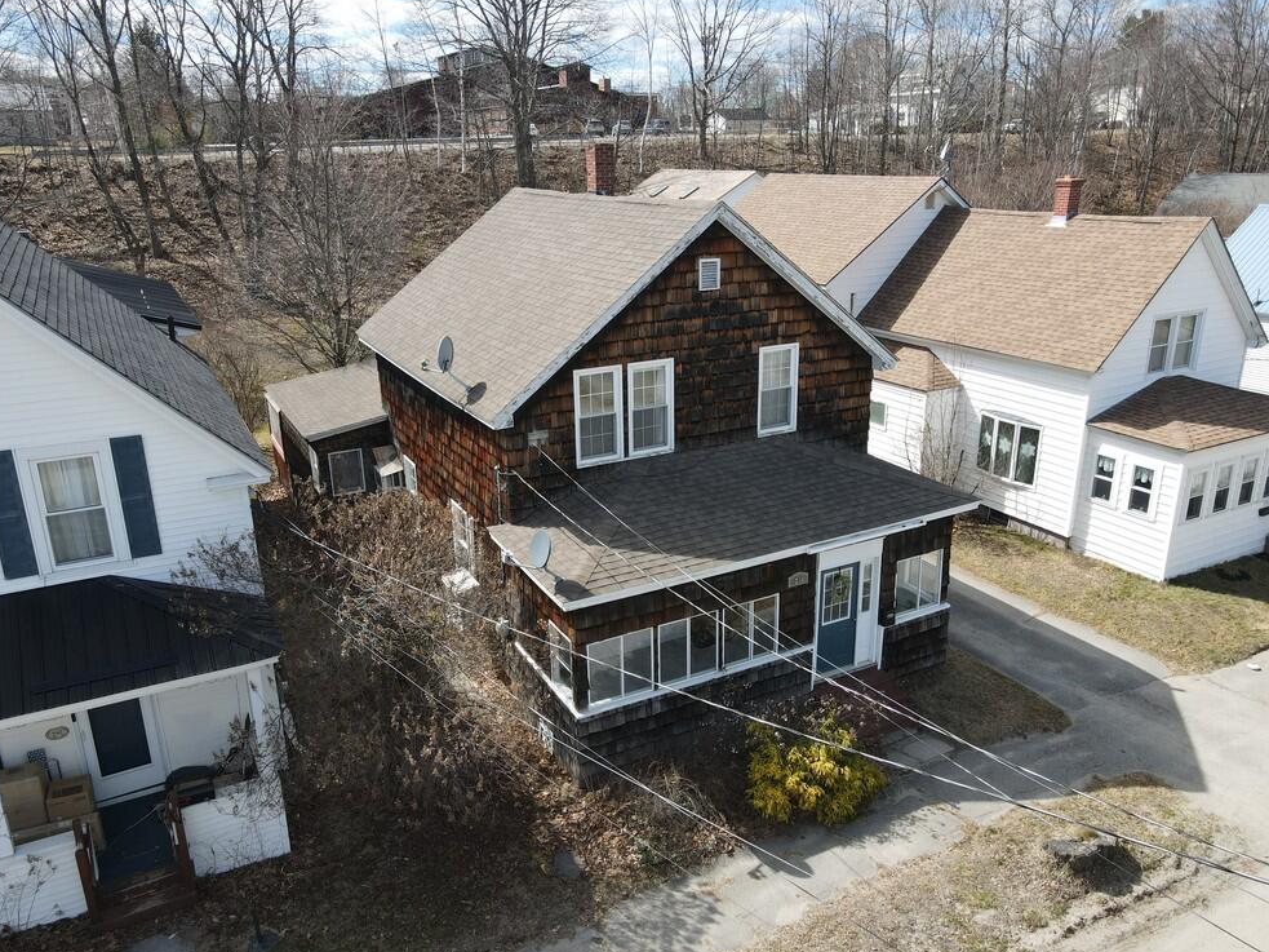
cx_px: 630
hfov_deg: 69.4
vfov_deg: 54.9
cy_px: 484
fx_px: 916
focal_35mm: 25
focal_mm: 4.5
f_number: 2.8
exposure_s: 1/400
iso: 100
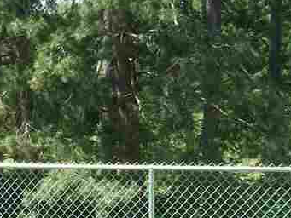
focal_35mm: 120
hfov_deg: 15.1
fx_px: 1009
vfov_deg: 12.1
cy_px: 268
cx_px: -161
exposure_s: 1/400
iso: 80
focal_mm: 5.7
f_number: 2.9
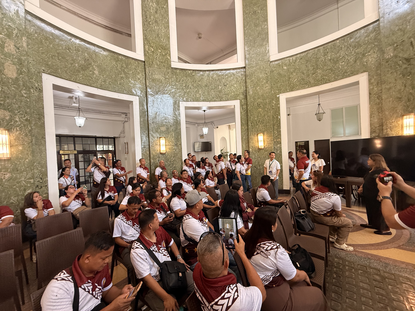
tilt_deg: +0.5
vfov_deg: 85.7
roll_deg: +2.0
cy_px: 156
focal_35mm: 14
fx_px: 168
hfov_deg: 102.1
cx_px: 208
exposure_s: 1/60
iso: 250
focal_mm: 2.22
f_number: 2.2
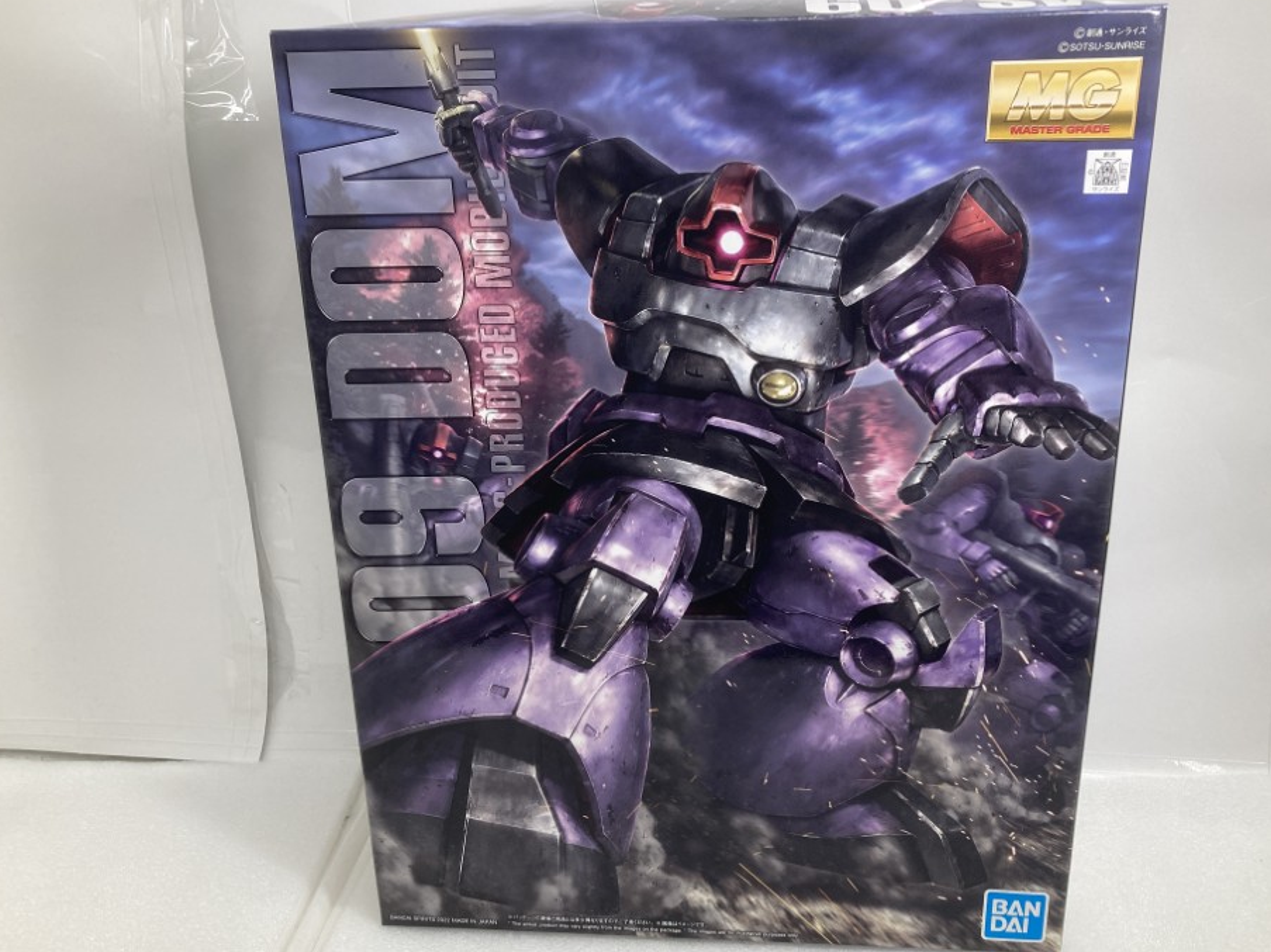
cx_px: 664
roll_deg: +0.9
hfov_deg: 58.3
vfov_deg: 45.4
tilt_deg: -18.9
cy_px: 492
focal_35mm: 31
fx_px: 1138
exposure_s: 1/100
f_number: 1.8
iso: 50
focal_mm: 3.99
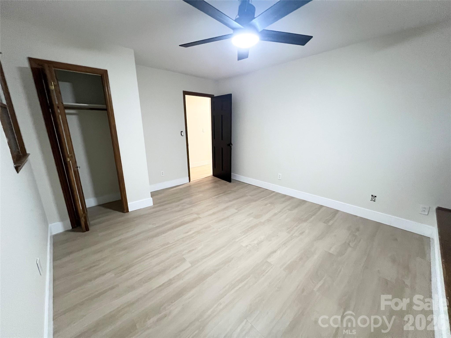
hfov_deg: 106.2
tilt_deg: -15.2
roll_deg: -0.1
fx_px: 169
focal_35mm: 13
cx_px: 226
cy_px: 169
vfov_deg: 89.9
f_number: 1.8
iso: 500
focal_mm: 1.57
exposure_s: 1/60
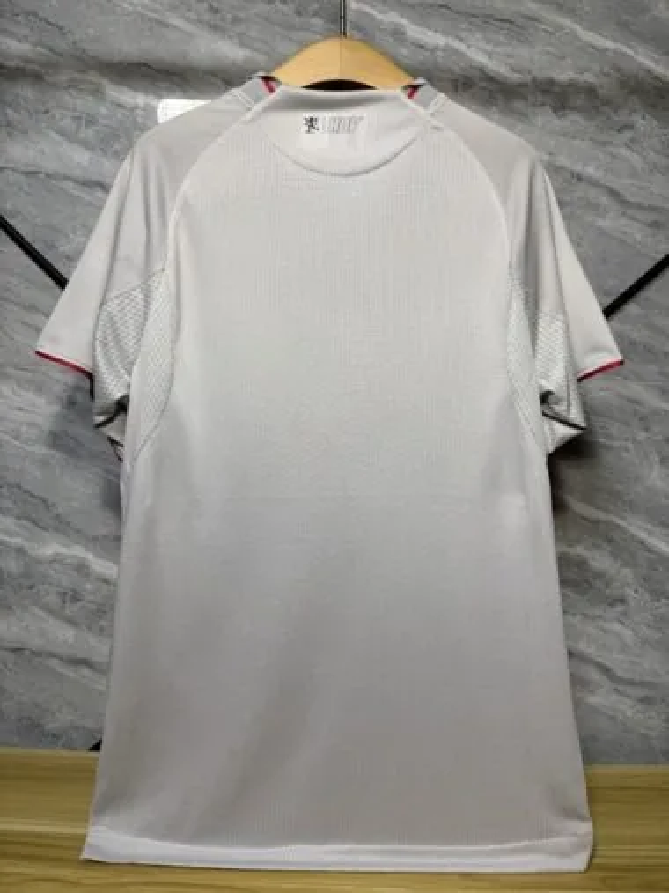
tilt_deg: +1.1
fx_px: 619
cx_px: 334
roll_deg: -1.3
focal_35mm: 24
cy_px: 446
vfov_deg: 71.6
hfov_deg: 56.8
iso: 160
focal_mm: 6.76
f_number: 1.78
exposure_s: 1/100
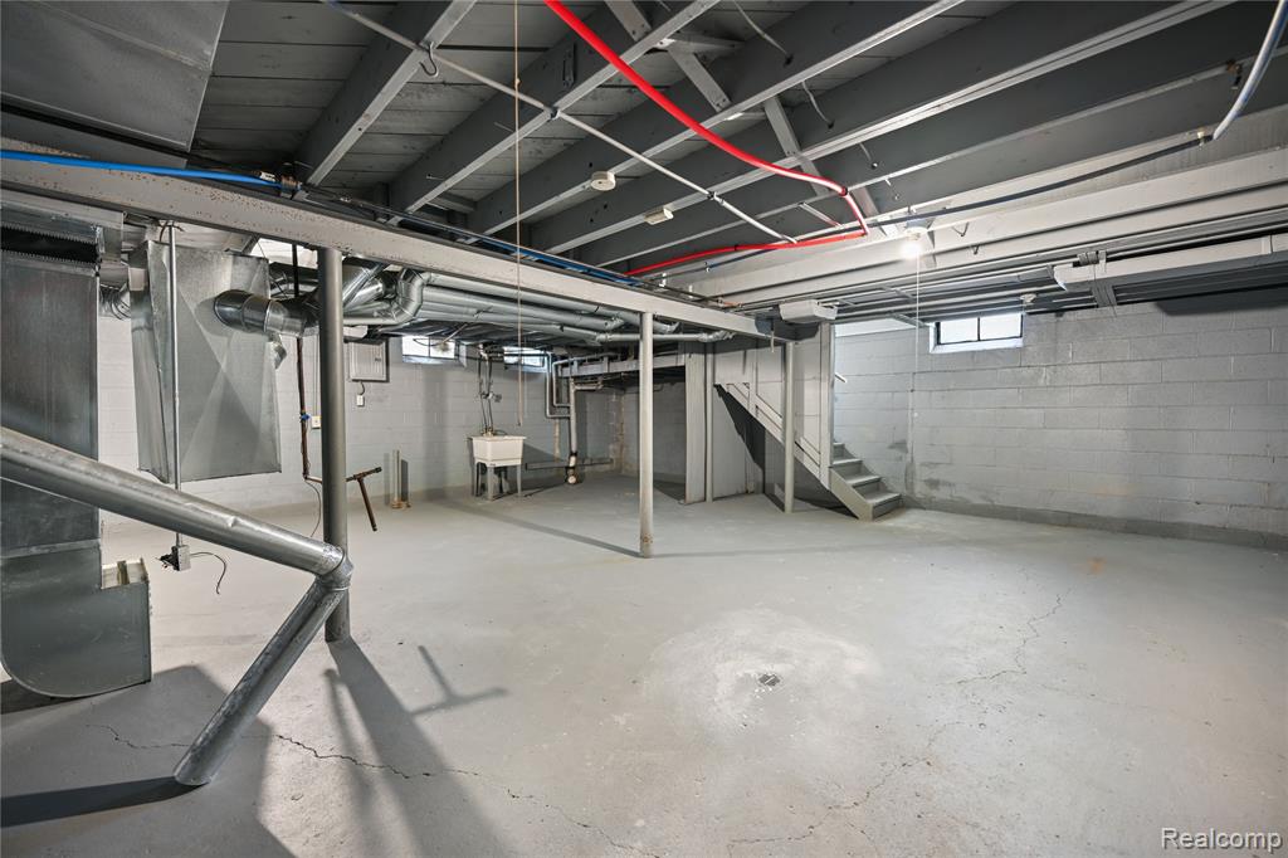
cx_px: 644
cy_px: 429
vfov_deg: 81.2
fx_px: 501
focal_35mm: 14
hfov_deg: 104.3
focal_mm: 14
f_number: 3.2
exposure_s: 1
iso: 64
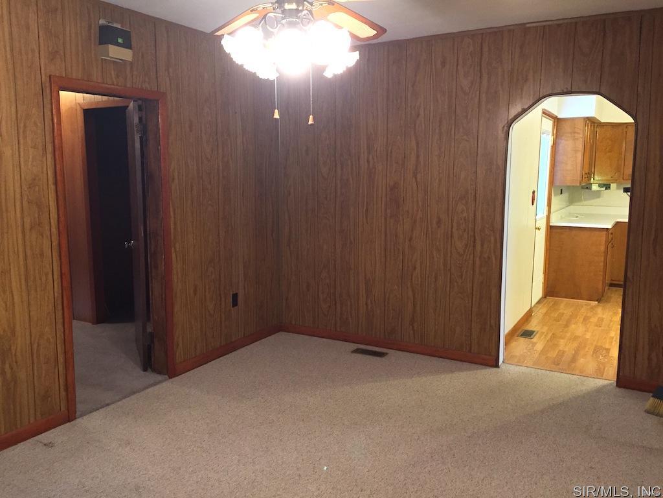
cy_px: 249
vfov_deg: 48.2
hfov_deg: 61.7
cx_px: 332
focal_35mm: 29
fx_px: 555
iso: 320
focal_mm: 4.15
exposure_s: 1/30
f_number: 2.2
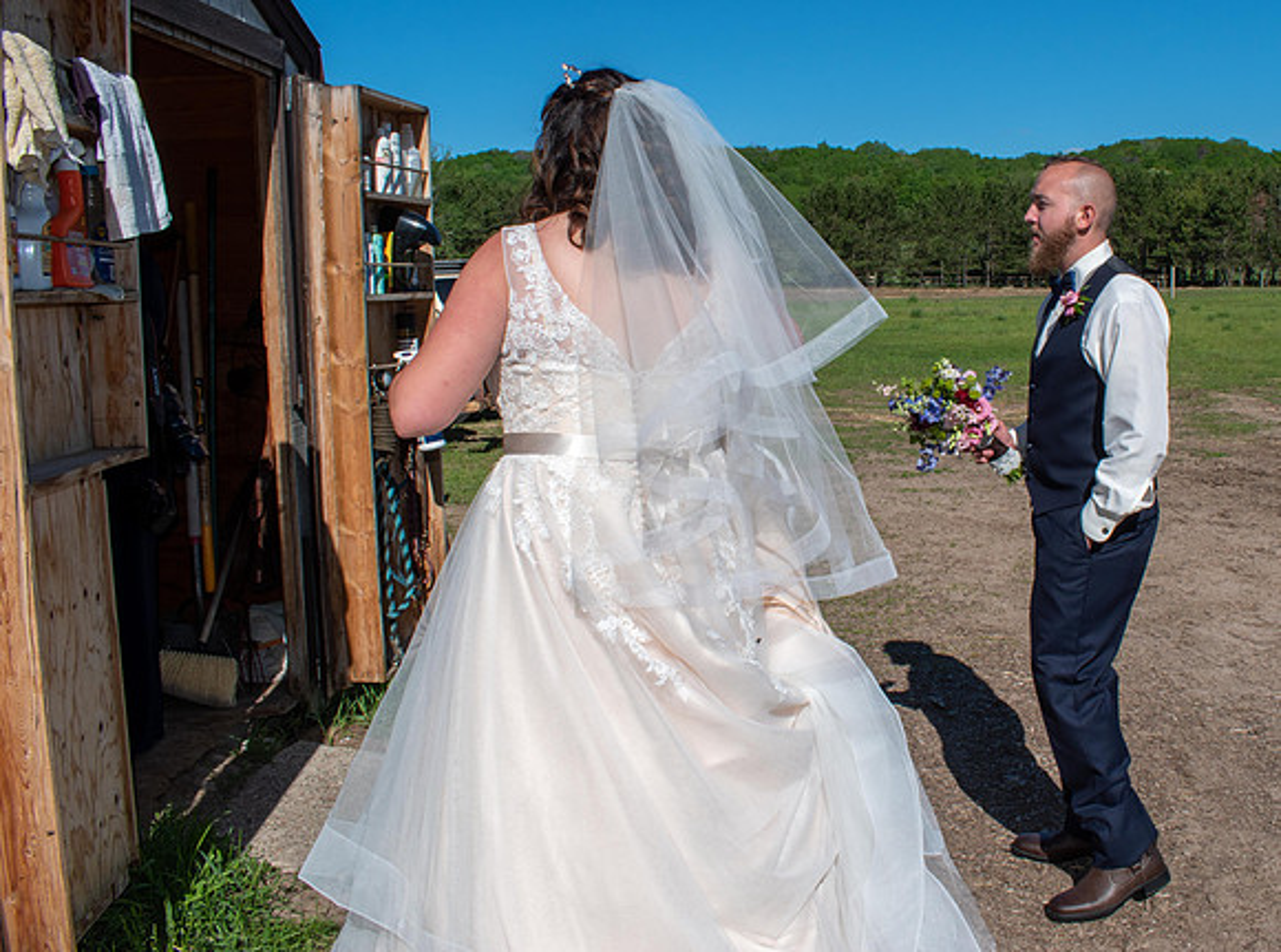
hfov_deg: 53.8
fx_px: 1240
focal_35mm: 34
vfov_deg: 41.9
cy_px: 401
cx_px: 827
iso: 100
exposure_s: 1/200
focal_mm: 18
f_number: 14
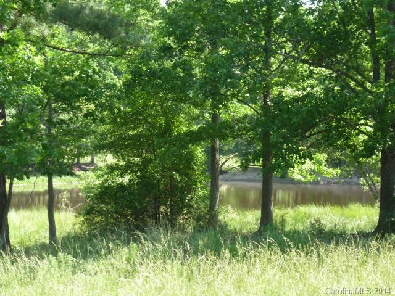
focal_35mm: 113
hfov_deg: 17.4
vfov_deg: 13.1
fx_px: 1289
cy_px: 148
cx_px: 198
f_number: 5.1
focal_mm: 20.2
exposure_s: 1/80
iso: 125
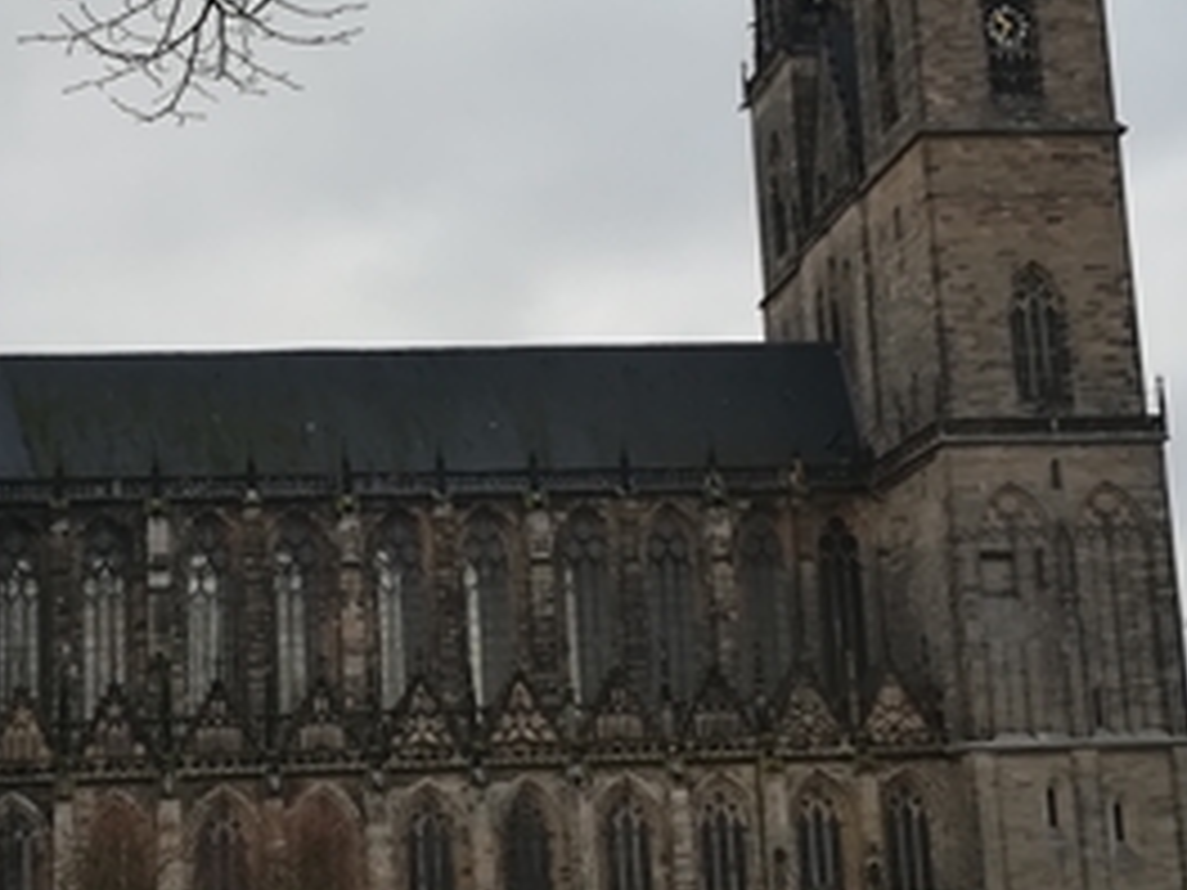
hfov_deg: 26.2
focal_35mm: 74
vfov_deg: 19.9
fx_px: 2537
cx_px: 409
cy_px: 389
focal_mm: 3.83
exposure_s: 1/217
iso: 50
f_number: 2.2
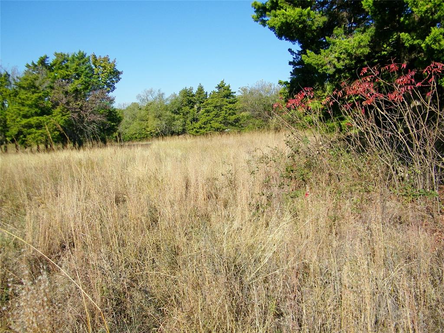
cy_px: 166
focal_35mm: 30
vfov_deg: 46.8
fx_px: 385
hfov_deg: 60.0
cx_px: 222
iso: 80
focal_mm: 5.4
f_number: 7.2
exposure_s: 1/250
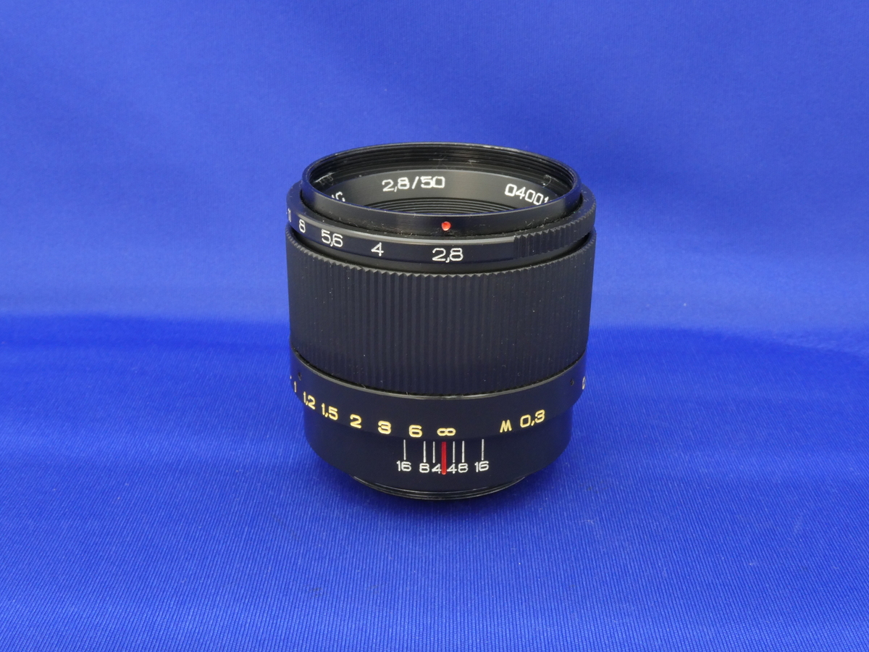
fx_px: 1180
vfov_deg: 30.9
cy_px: 326
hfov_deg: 40.4
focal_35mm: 47
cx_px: 434
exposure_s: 1
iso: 200
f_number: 8
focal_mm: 8.4
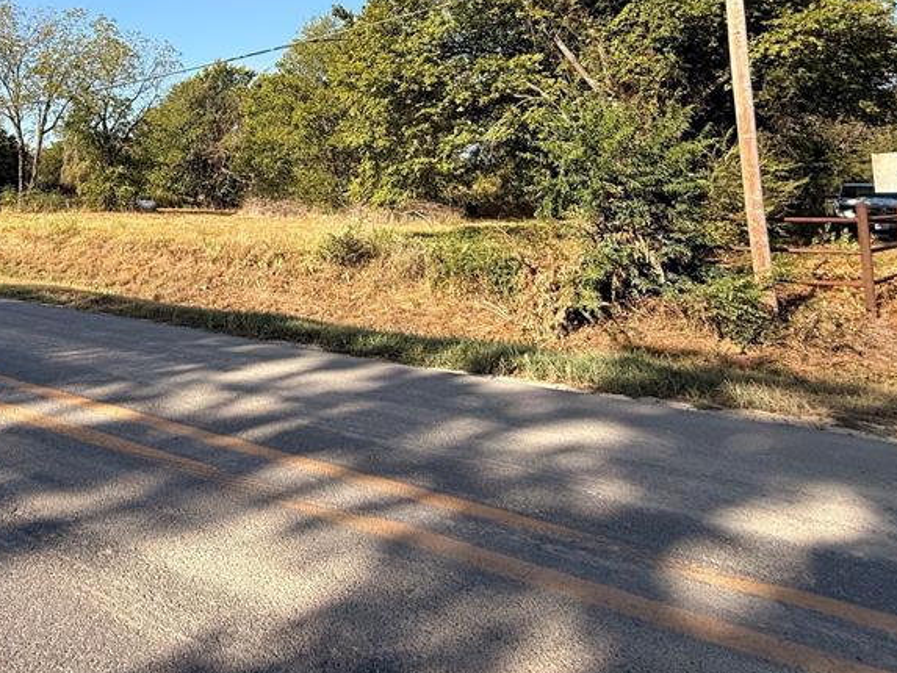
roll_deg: +0.4
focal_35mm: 25
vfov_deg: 51.4
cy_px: 133
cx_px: 207
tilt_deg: +4.8
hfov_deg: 64.5
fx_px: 648
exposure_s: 1/1105
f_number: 2.2
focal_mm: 2.22
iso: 50
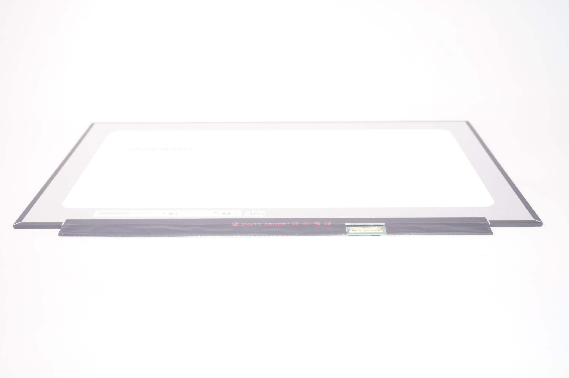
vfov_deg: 31.8
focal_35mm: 42
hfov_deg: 46.4
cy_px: 189
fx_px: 663
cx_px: 284
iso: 100
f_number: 5.6
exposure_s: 1/60
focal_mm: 28
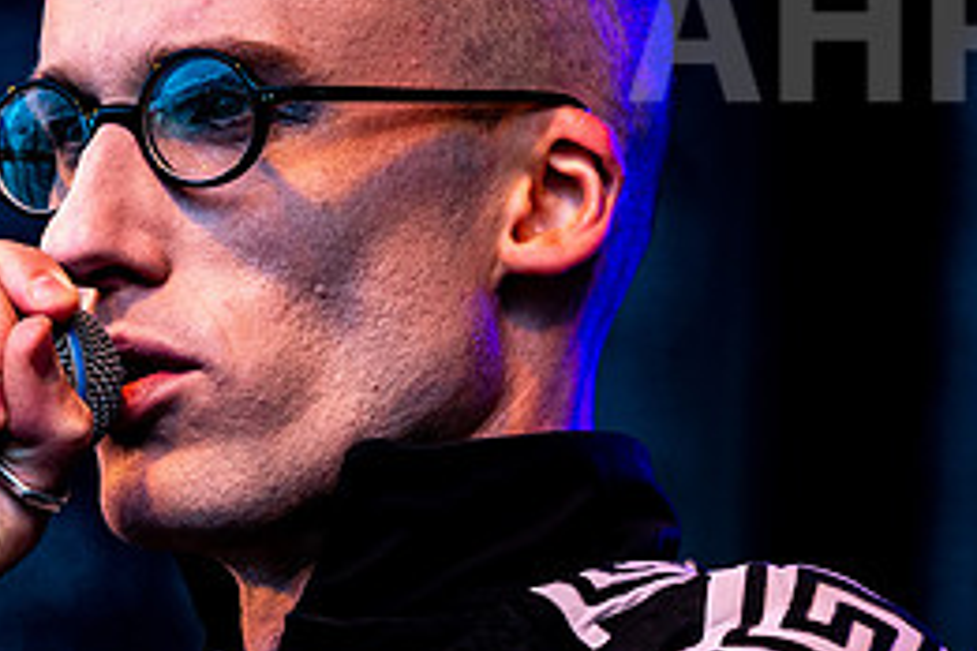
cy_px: 341
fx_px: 15142
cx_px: 315
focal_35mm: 558
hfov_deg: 3.7
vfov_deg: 2.5
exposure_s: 1/1000
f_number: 5.6
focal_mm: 200
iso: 1100
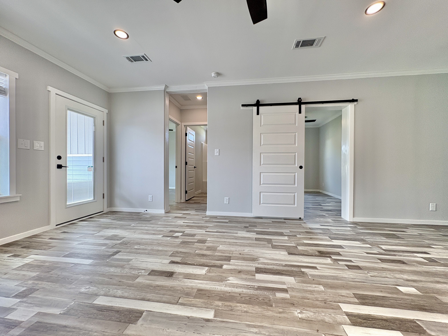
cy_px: 168
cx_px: 224
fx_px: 181
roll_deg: +0.6
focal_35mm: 14
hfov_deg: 102.1
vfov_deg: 85.7
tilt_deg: +0.1
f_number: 2.2
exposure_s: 1/120
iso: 100
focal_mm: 2.22
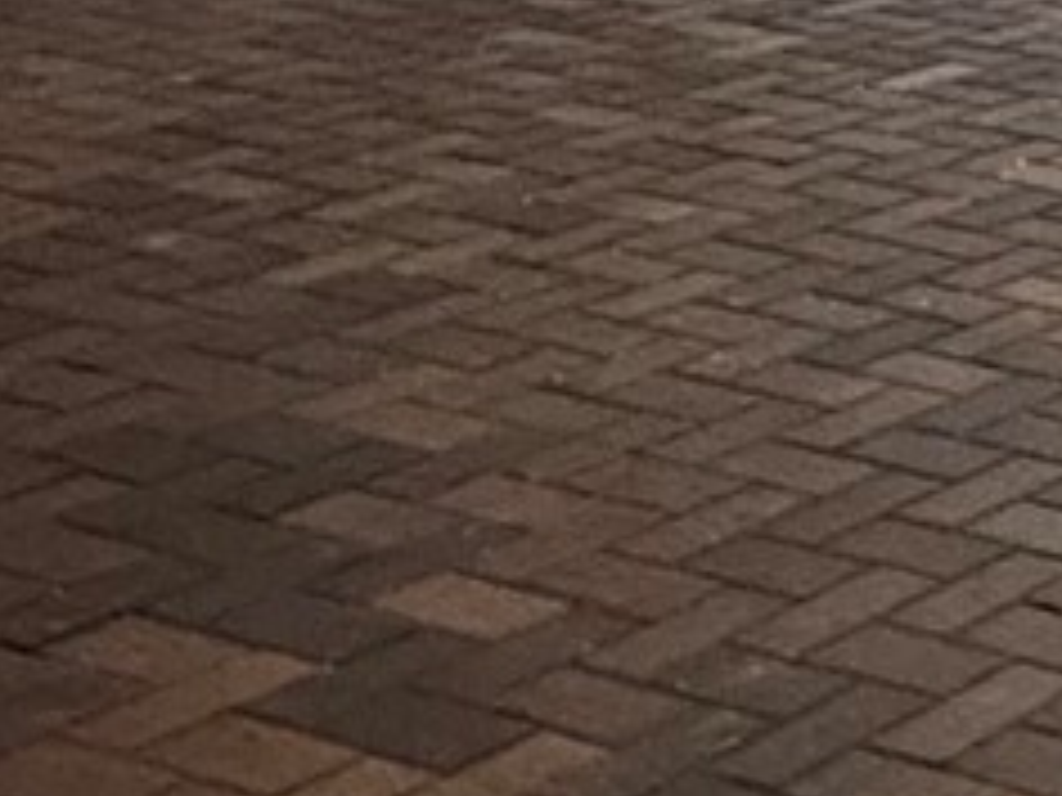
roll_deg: -2.9
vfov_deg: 14.4
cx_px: 2511
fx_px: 2915
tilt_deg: -4.0
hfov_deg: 14.3
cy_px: -441
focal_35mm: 95
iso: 1000
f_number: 2.2
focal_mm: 2.22
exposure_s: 1/40
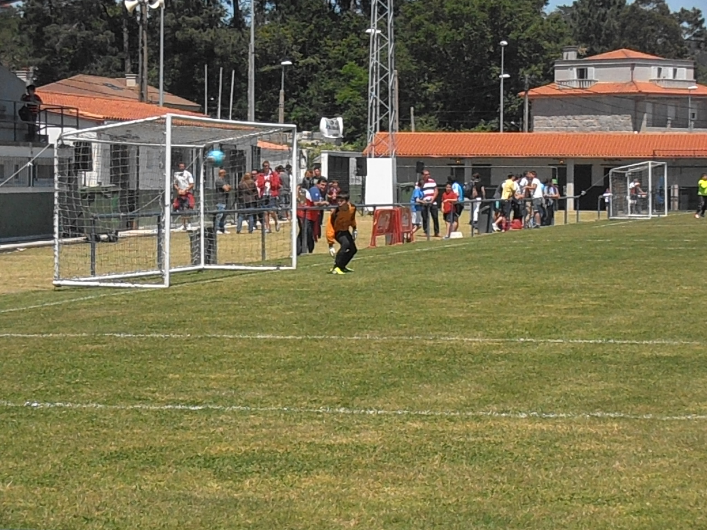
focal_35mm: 138
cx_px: 354
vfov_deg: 10.7
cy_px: 265
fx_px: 2819
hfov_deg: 14.3
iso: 400
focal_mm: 24.39
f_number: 15
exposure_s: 1/320
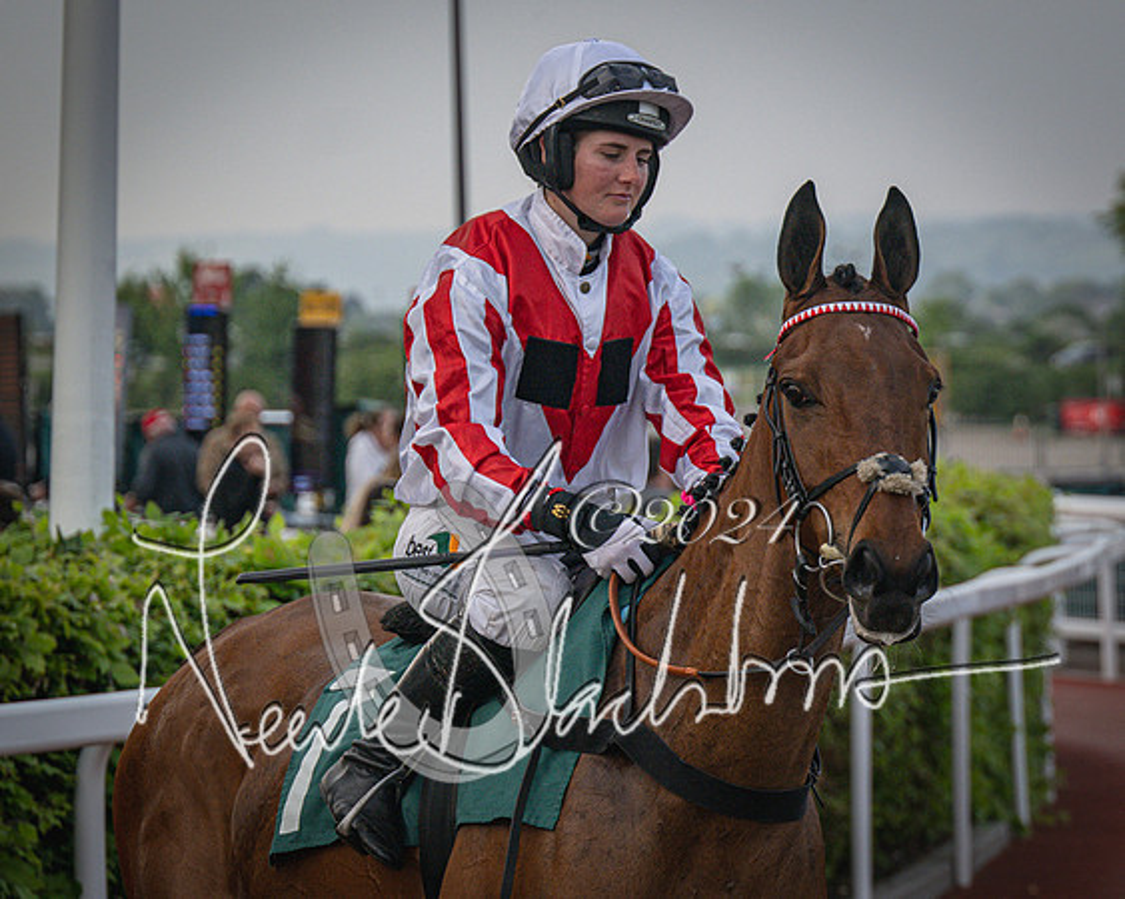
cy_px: 475
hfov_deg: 8.8
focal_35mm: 219
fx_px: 7288
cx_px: 1121
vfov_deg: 7.1
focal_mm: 98
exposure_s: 1/1600
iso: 400
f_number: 4
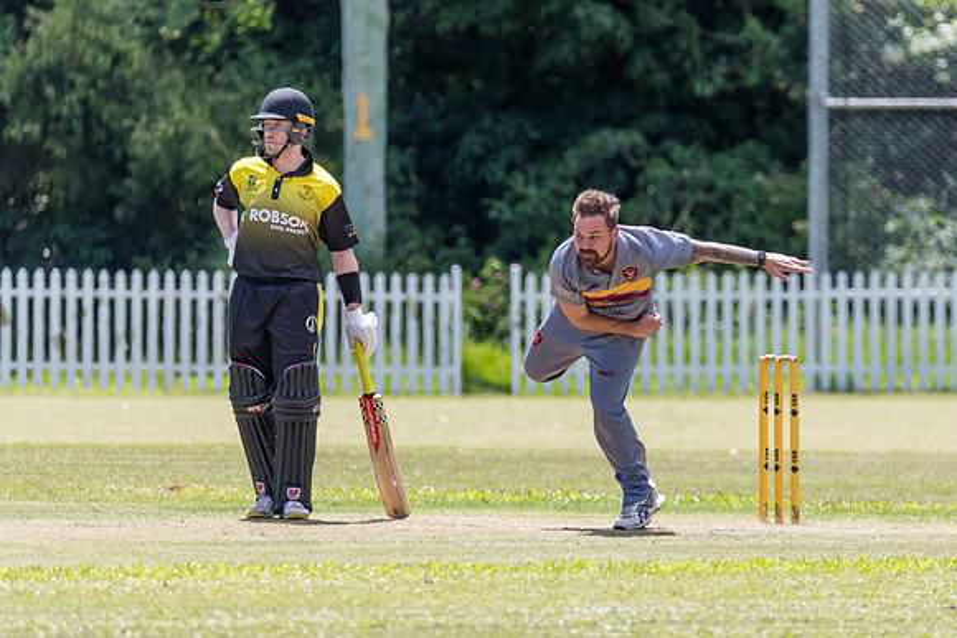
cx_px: 612
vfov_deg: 2.1
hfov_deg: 3.2
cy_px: 269
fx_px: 17232
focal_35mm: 648
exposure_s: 1/2000
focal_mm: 500
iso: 900
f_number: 6.3
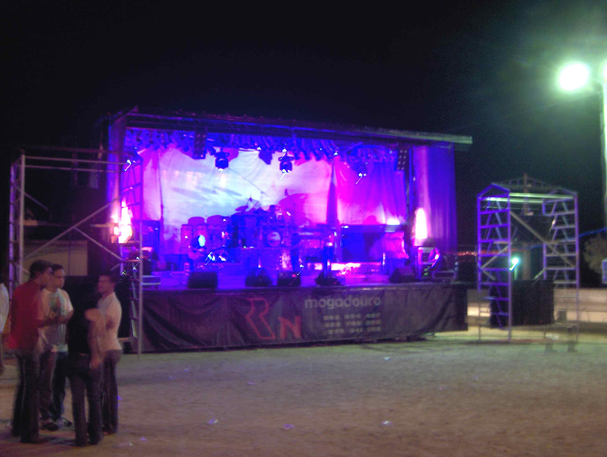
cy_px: 228
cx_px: 304
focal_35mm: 39
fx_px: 685
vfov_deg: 36.9
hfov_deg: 47.8
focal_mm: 8
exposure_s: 1.81
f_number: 2.8
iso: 100
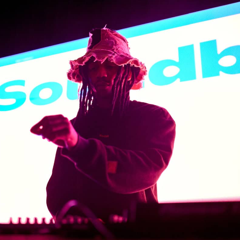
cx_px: 95
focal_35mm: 45
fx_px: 353
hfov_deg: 37.4
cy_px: 121
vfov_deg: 37.6
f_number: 1.6
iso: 1600
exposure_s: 1/250
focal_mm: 35
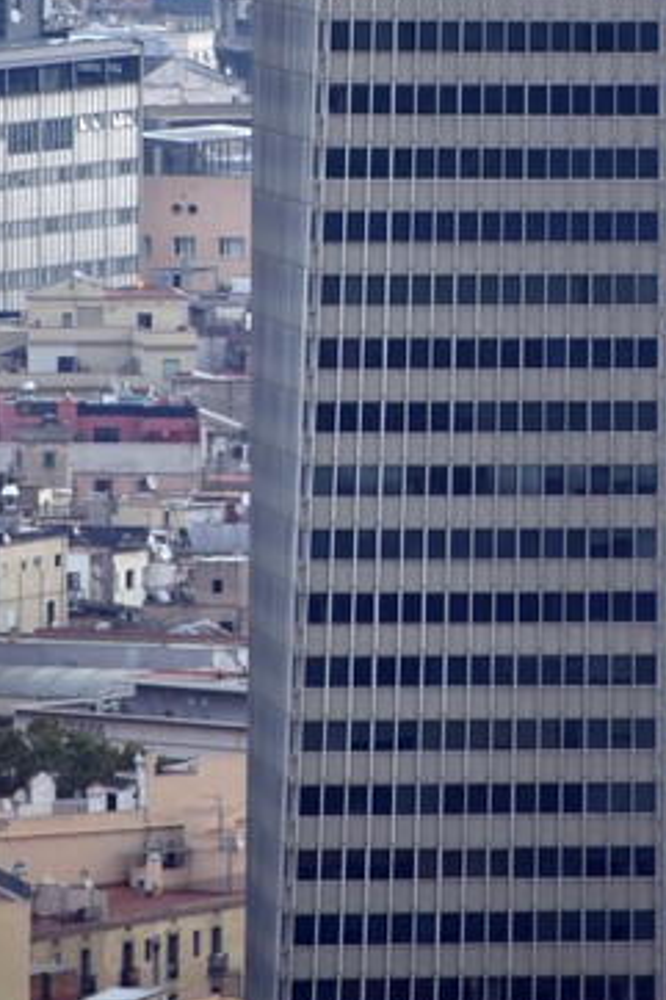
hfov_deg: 1.7
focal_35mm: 830
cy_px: 203
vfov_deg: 2.5
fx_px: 23053
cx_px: 550
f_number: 6.3
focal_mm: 250
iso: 220
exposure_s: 1/500
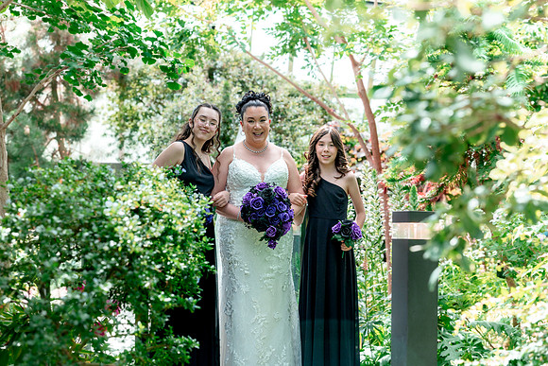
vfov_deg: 18.2
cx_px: 274
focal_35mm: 75
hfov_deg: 27.0
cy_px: 183
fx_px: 1142
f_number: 3.5
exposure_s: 1/400
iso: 320
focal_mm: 75
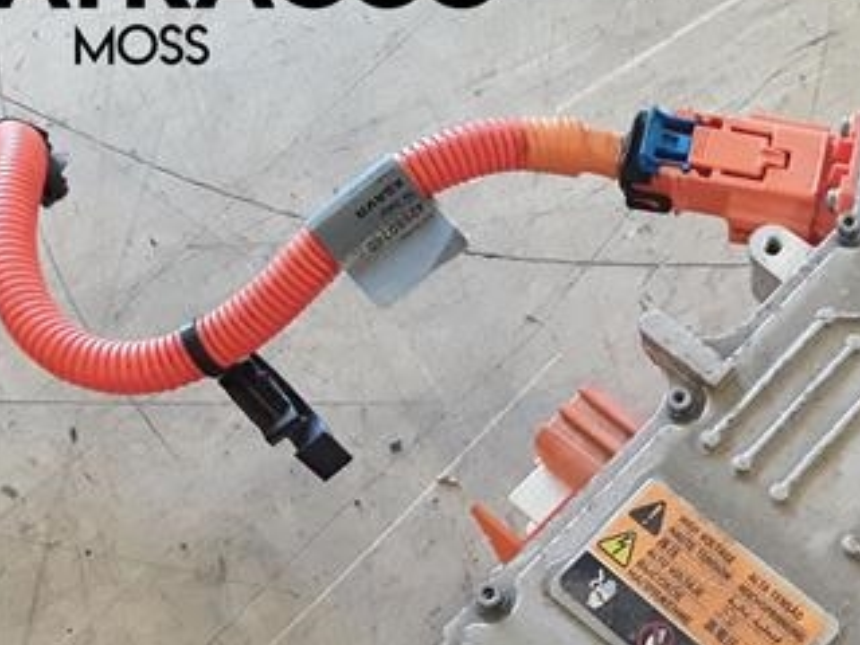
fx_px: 1391
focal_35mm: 56
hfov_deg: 31.8
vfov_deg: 25.4
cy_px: 562
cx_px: 849
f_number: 1.9
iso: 100
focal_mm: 2.91
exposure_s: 1/50
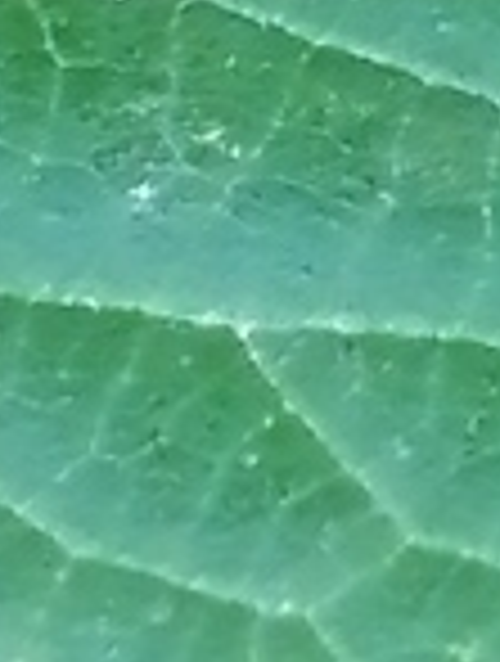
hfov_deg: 3.3
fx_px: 8572
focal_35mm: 447
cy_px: -734
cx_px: 779
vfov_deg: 4.4
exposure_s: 1/30
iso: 100
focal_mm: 3.46
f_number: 1.8
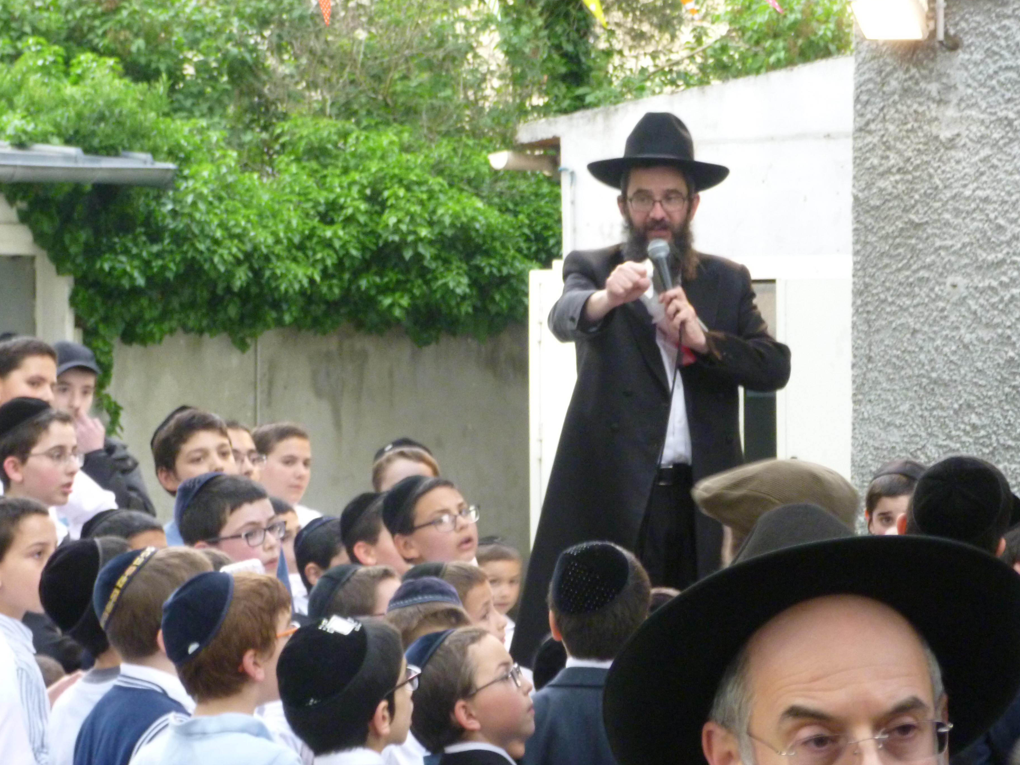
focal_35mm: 127
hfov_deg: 15.5
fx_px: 3742
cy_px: 442
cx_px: 462
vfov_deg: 11.7
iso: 400
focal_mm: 17.8
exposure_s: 1/30
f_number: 5.3
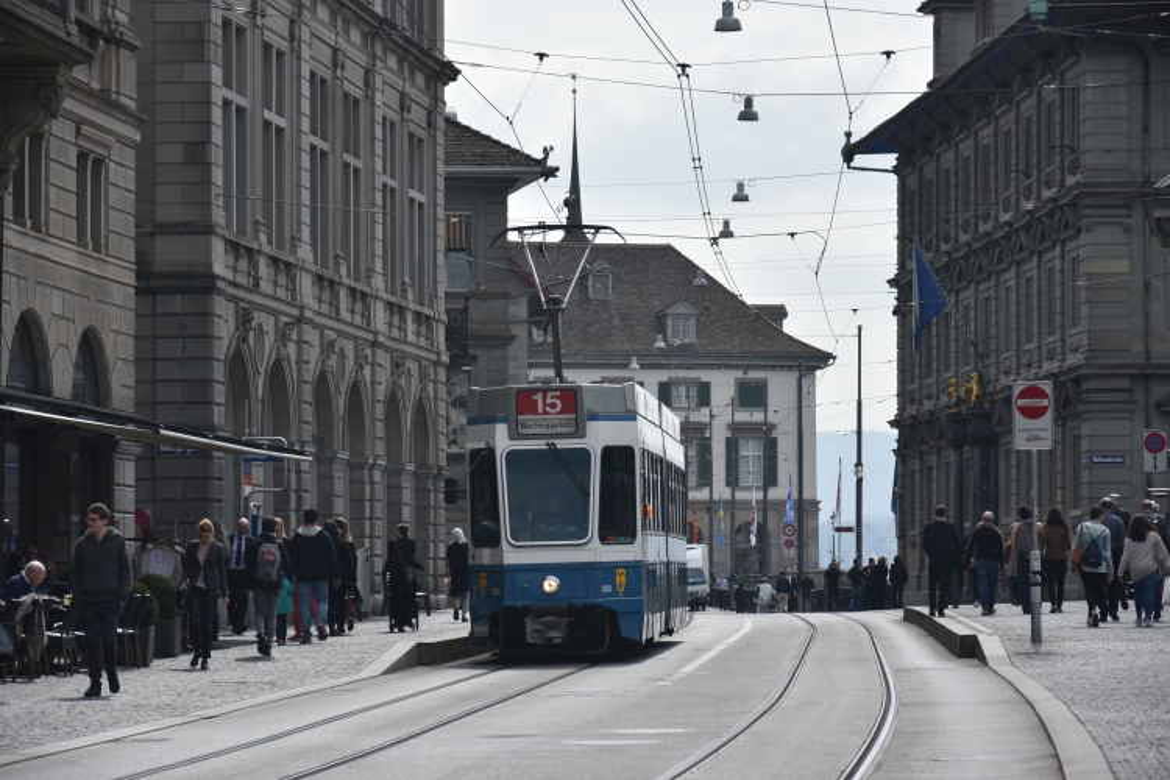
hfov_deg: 13.0
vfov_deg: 8.7
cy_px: 390
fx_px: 5118
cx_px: 585
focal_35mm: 158
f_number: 5.6
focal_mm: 105
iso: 160
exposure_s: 1/320
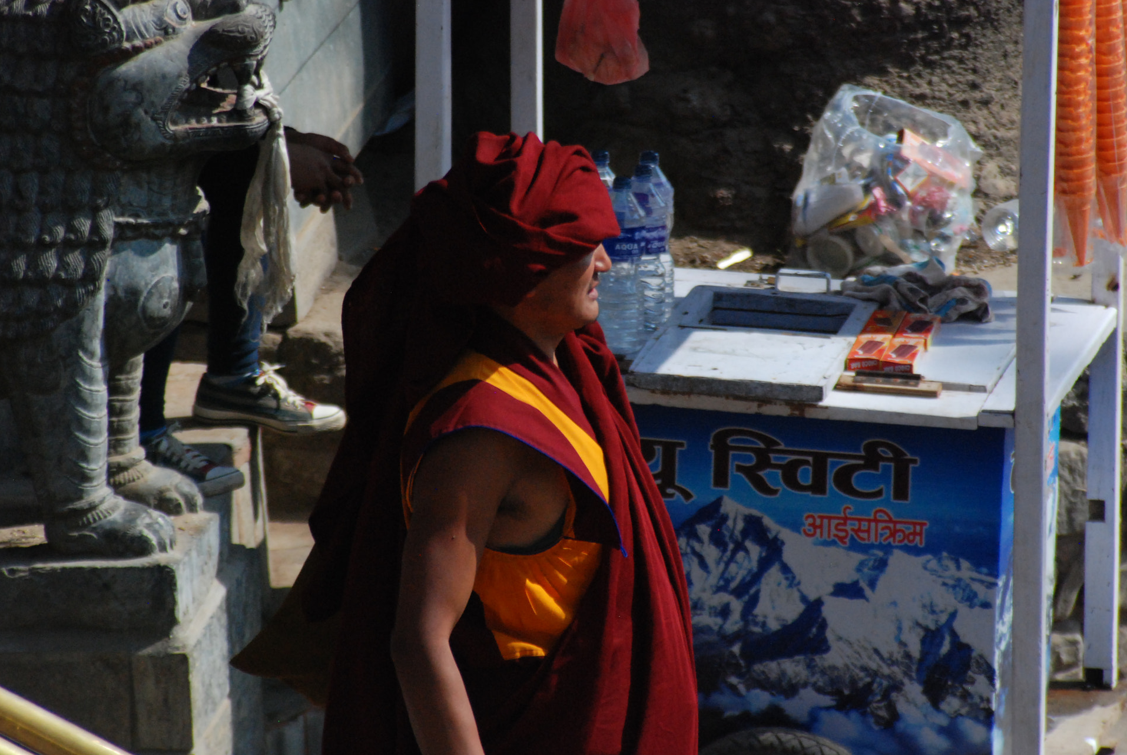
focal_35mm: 321
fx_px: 10060
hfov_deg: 6.4
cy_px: 355
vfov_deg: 4.3
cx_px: 582
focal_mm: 200
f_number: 6.3
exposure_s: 1/2500
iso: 1000
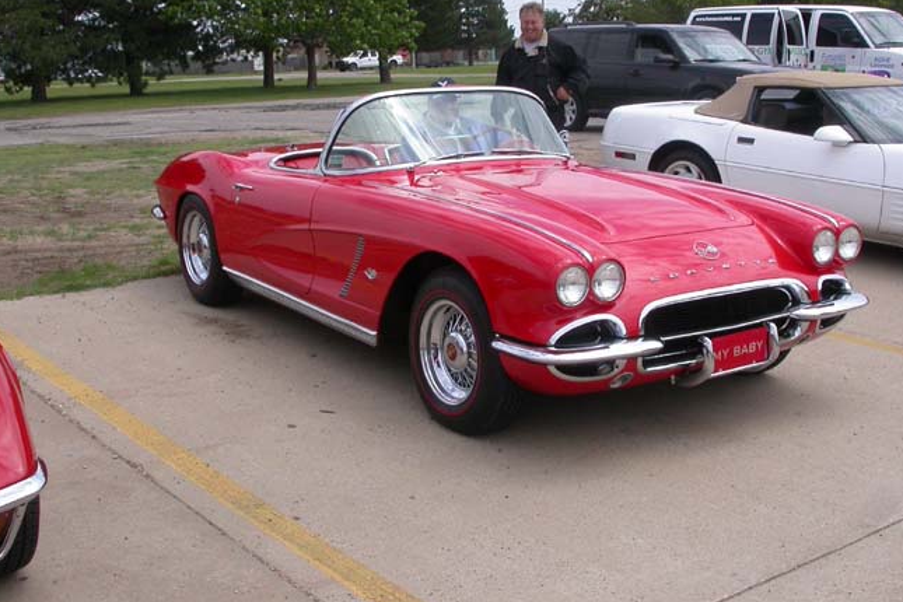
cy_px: 251
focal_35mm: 49
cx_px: 487
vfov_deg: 27.5
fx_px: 1229
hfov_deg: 40.3
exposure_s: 1/357
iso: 100
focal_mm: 7.85
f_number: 7.5
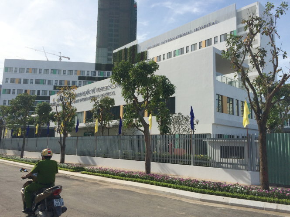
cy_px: 108
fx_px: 243
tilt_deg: +8.6
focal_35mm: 29
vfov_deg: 48.2
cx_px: 145
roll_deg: -1.6
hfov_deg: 61.7
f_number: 2.2
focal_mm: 4.15
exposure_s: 1/2564
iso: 32
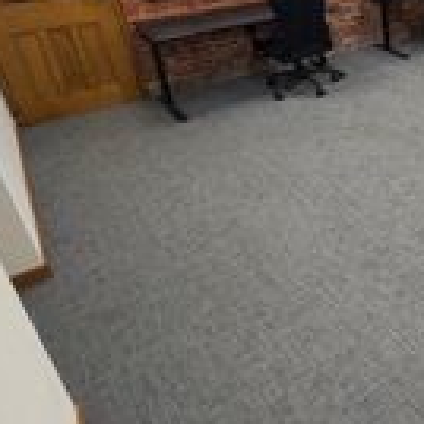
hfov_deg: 35.0
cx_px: 516
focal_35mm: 37
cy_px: 95
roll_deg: +0.4
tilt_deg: -22.7
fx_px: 513
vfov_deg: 43.2
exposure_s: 1/100
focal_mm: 2.22
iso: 200
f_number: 2.2
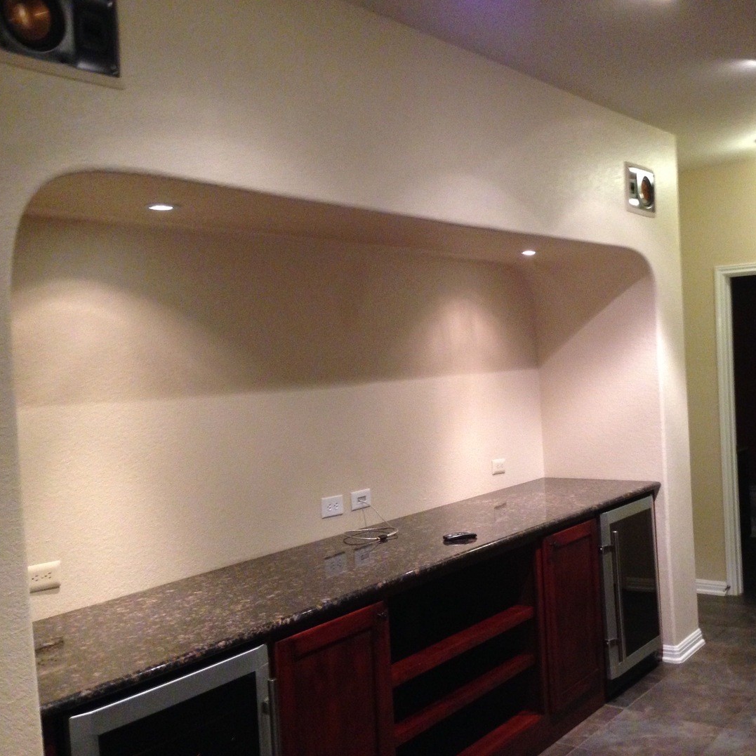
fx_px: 964
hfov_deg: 42.5
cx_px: 477
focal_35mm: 39
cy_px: 378
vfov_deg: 42.8
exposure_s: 1/20
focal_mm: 4.12
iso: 320
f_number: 2.4
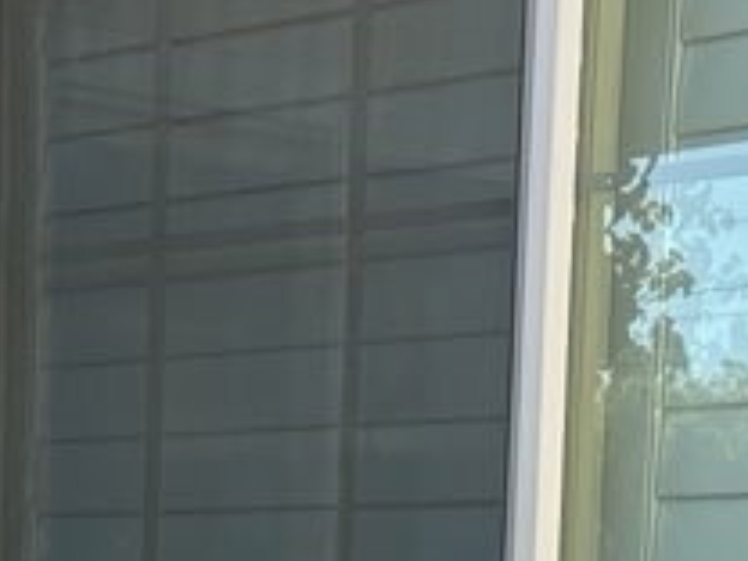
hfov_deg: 14.4
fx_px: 2766
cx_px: -352
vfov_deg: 10.8
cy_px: 1036
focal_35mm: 128
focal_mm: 5.96
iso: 50
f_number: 1.6
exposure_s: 1/1155
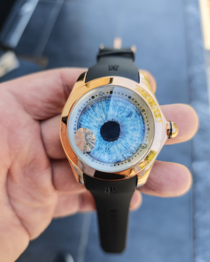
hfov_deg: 58.8
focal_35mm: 24
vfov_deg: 70.3
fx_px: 186
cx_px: 105
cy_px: 133
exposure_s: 1/513
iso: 50
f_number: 1.62
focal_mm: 6.55
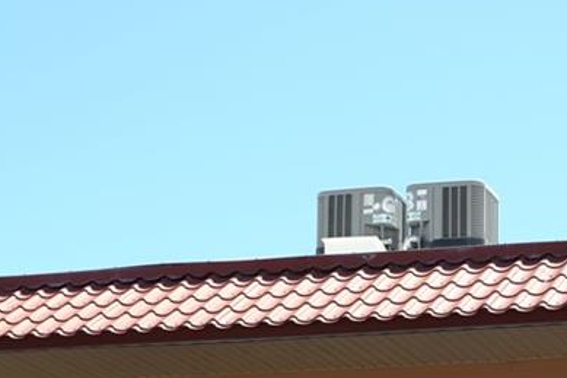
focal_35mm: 158
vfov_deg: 8.6
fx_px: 2487
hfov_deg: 13.0
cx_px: 227
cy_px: 366
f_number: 7.1
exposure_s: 1/200
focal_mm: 40
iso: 100
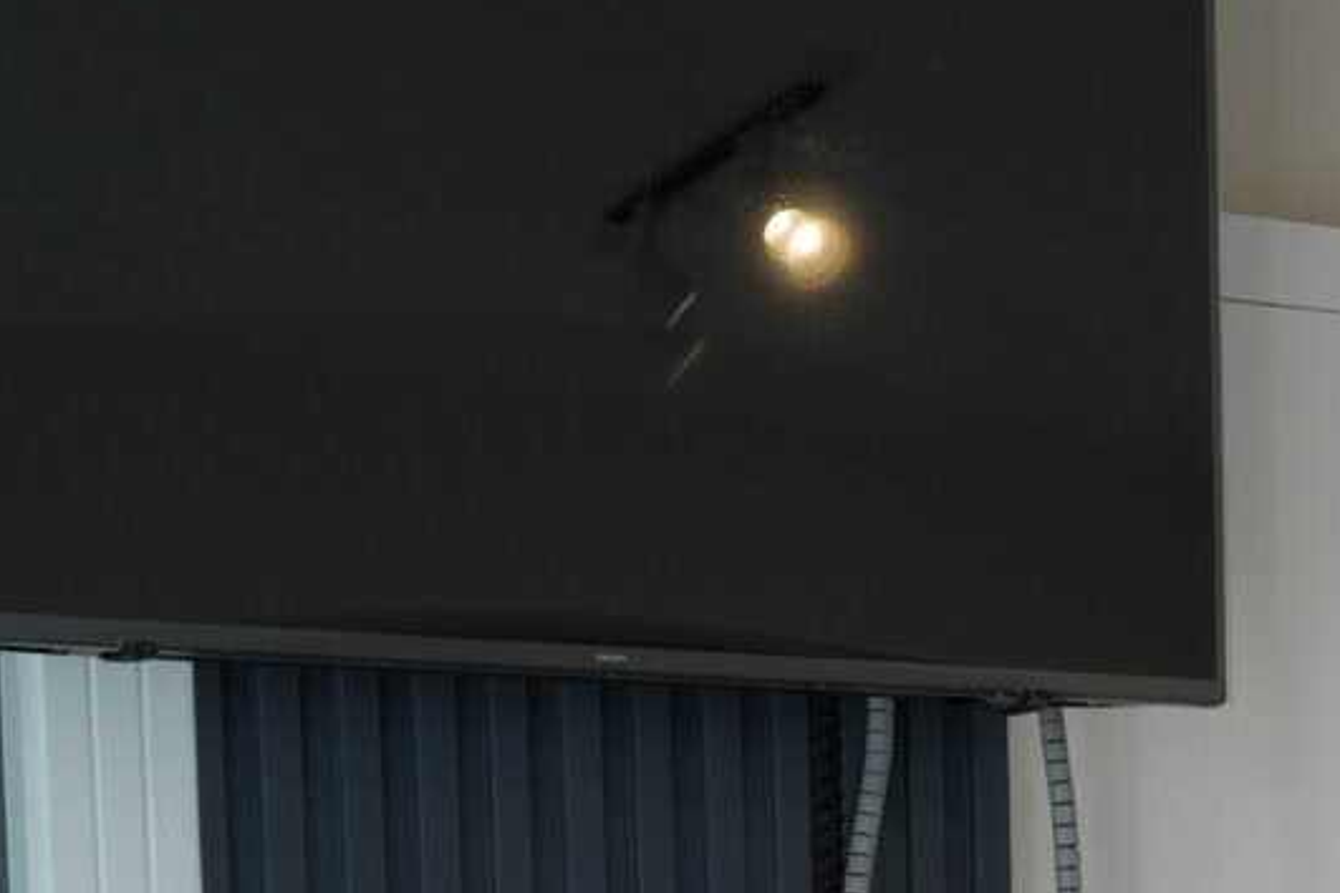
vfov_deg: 11.8
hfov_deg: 18.4
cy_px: 1530
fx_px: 4020
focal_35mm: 108
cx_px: 1370
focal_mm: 28
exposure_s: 1/160
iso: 640
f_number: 4
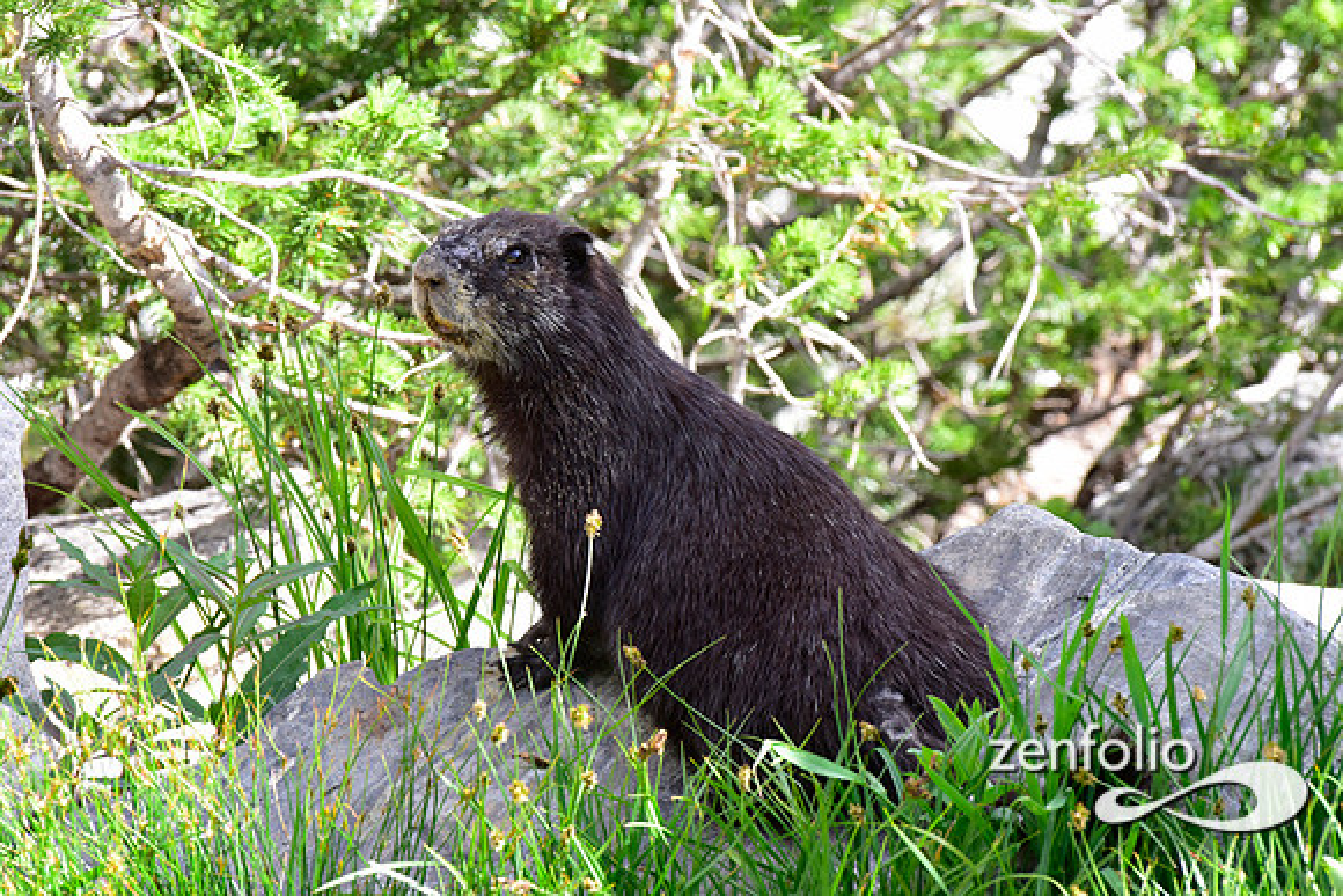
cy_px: 448
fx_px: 18656
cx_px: 672
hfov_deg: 4.1
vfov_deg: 2.8
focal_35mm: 500
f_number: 13
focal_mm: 500
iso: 640
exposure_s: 1/80
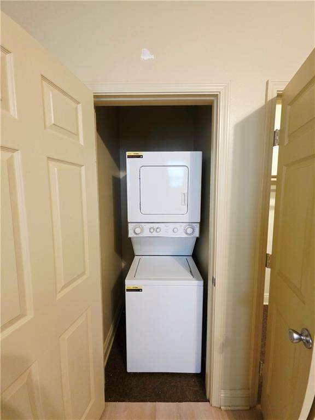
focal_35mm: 13
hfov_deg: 89.9
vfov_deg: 106.2
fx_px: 158
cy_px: 210
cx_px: 158
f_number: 1.9
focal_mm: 2.2
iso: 500
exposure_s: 1/60.2
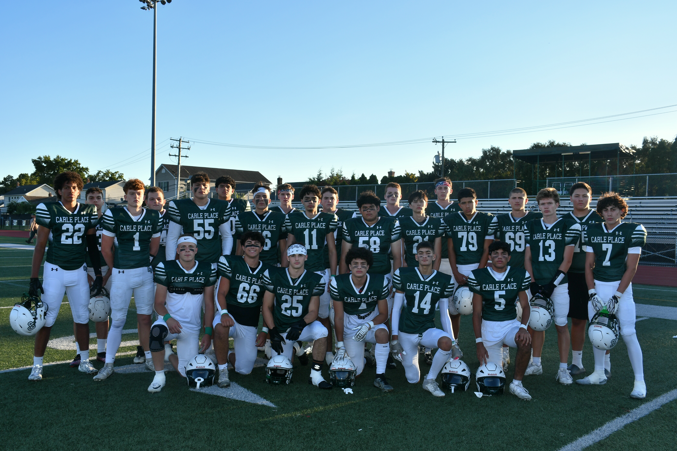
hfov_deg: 55.8
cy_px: 226
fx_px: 639
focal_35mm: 34
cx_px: 338
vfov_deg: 38.9
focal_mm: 23
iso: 100
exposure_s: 1/250
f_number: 6.3
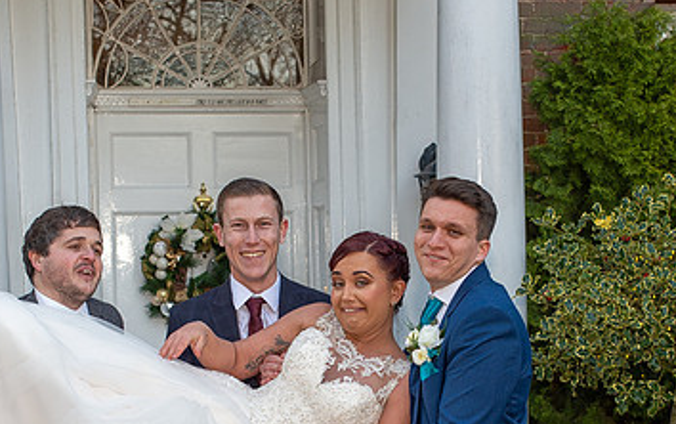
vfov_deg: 15.1
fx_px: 1586
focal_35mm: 86
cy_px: 351
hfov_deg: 24.1
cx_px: 339
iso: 250
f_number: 4
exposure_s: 1/160
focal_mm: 35
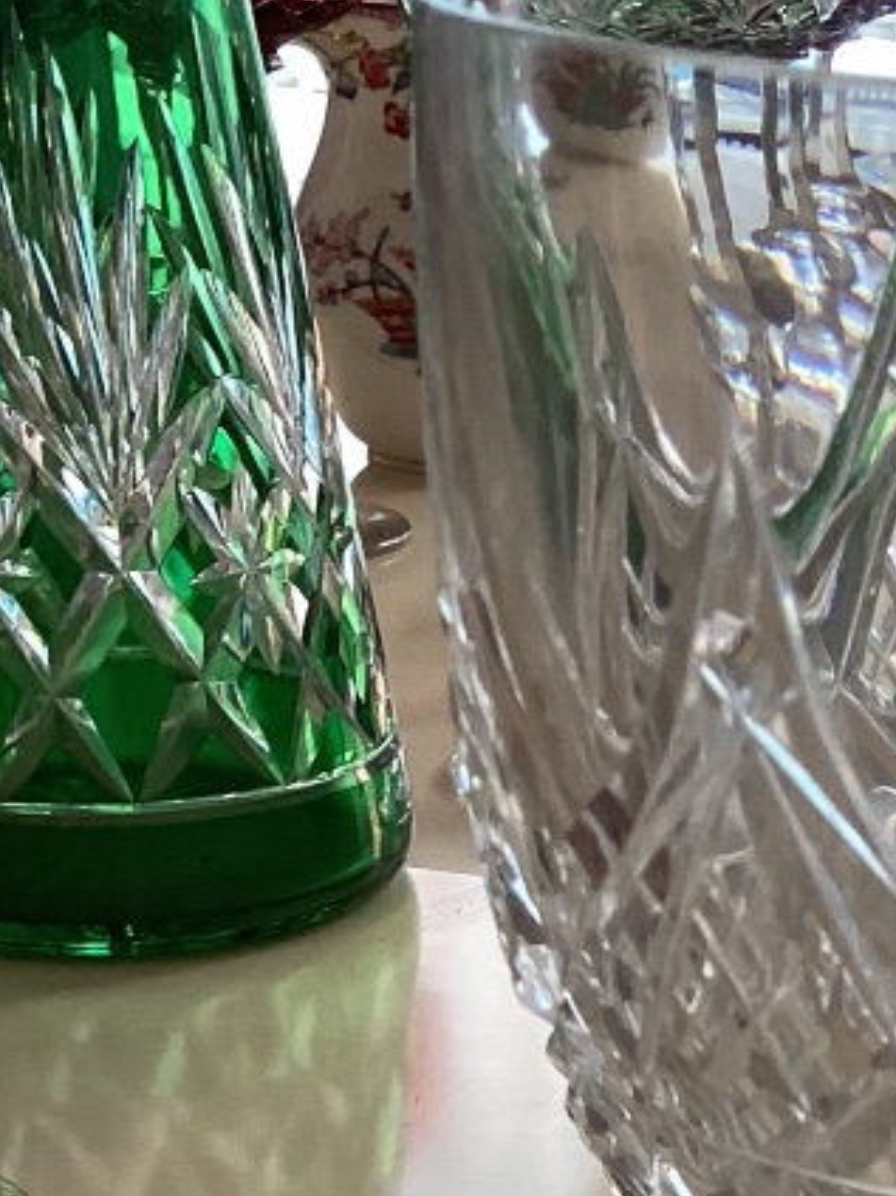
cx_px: 1122
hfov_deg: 16.0
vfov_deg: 21.0
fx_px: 3039
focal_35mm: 88
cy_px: 1368
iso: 64
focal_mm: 3.3
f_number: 2.4
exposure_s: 1/50
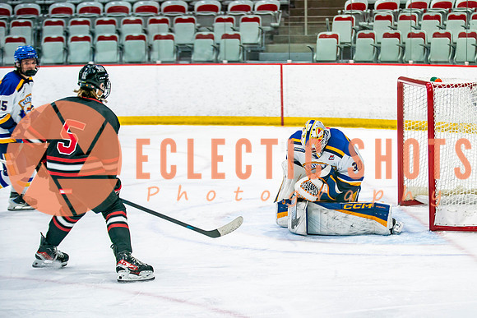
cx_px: 325
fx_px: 1625
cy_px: 159
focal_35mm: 123
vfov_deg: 11.2
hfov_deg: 16.7
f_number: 2.8
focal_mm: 90
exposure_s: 1/640
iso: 400
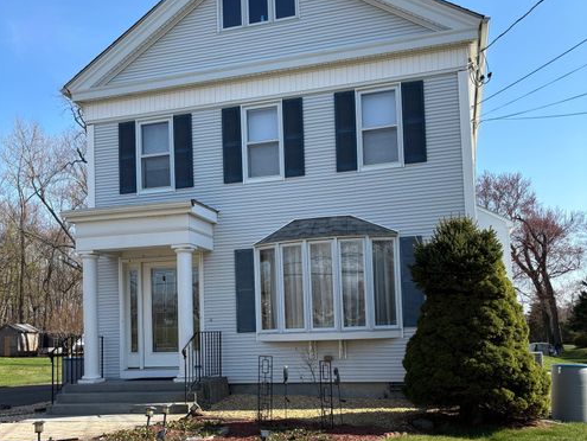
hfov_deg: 52.6
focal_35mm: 35
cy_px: 297
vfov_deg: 40.2
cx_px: 292
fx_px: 594
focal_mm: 5.96
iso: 50
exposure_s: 1/1751
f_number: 1.6
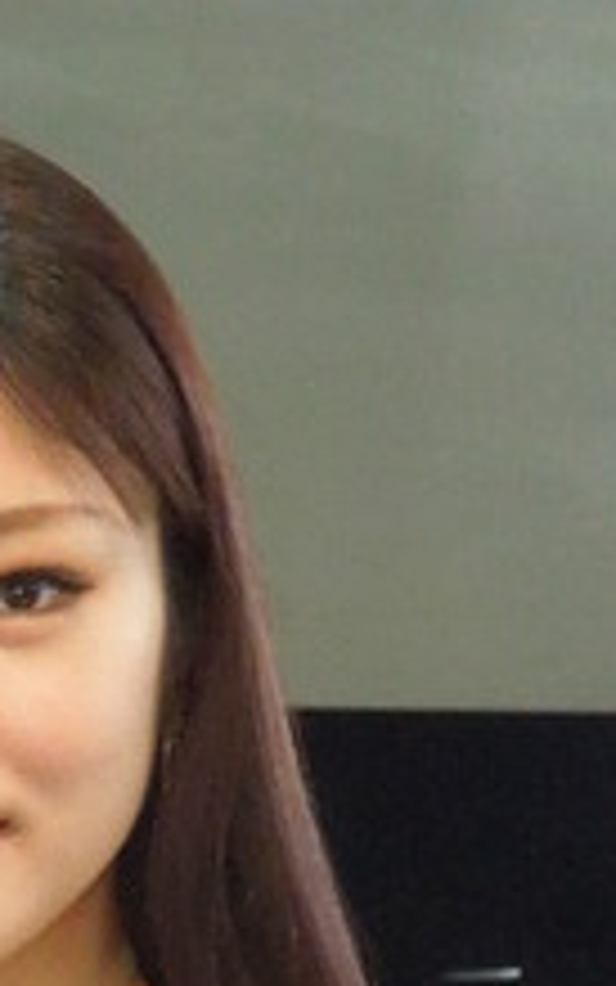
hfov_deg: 2.0
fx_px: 17421
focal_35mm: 649
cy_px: 2132
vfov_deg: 3.2
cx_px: -16
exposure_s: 1/60
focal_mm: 24.2
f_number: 4.9
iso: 800
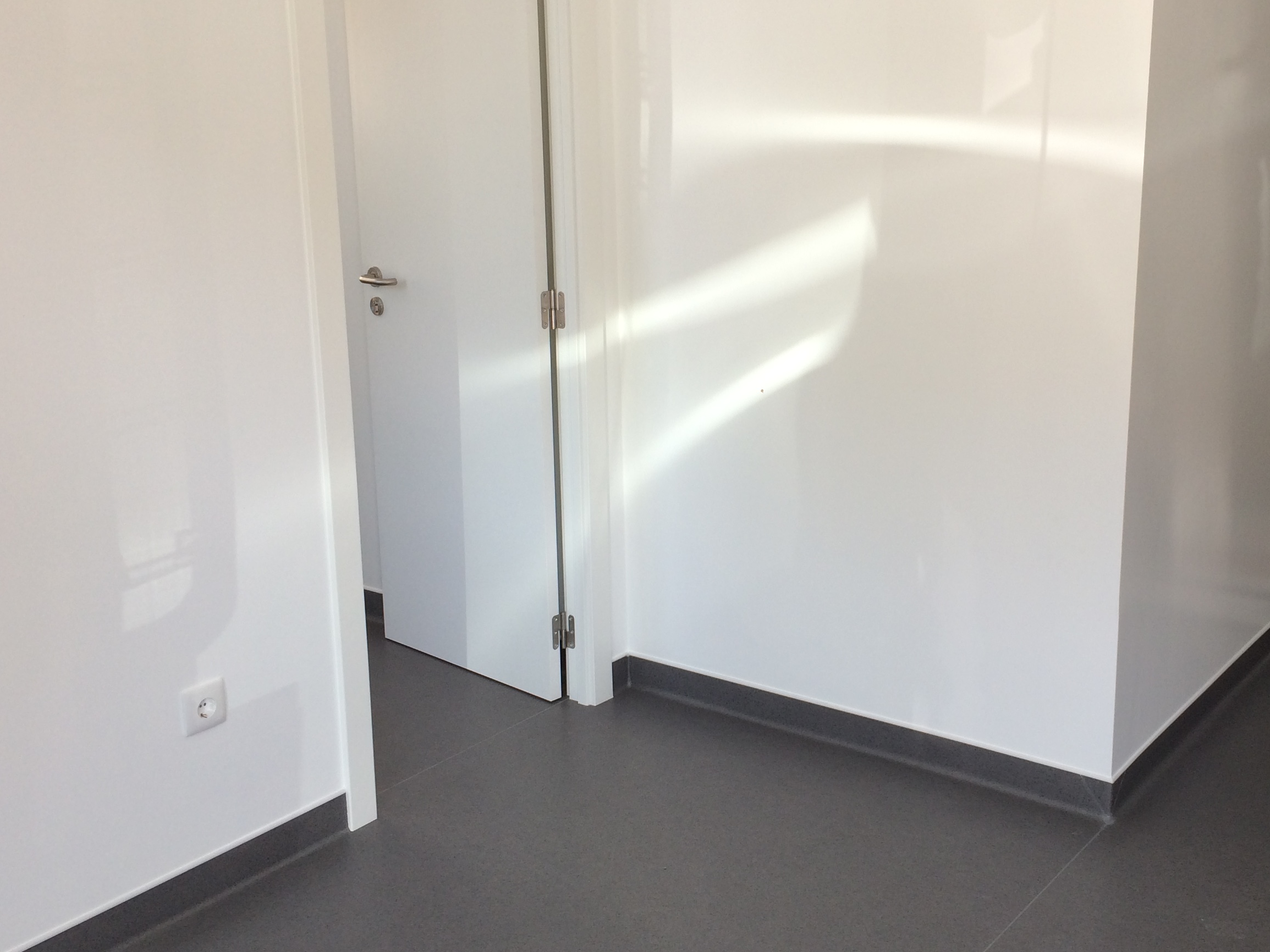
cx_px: 809
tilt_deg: -14.1
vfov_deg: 35.1
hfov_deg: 45.3
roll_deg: -1.0
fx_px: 1504
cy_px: 444
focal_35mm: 41
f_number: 2.2
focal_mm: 4.15
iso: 32
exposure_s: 1/60
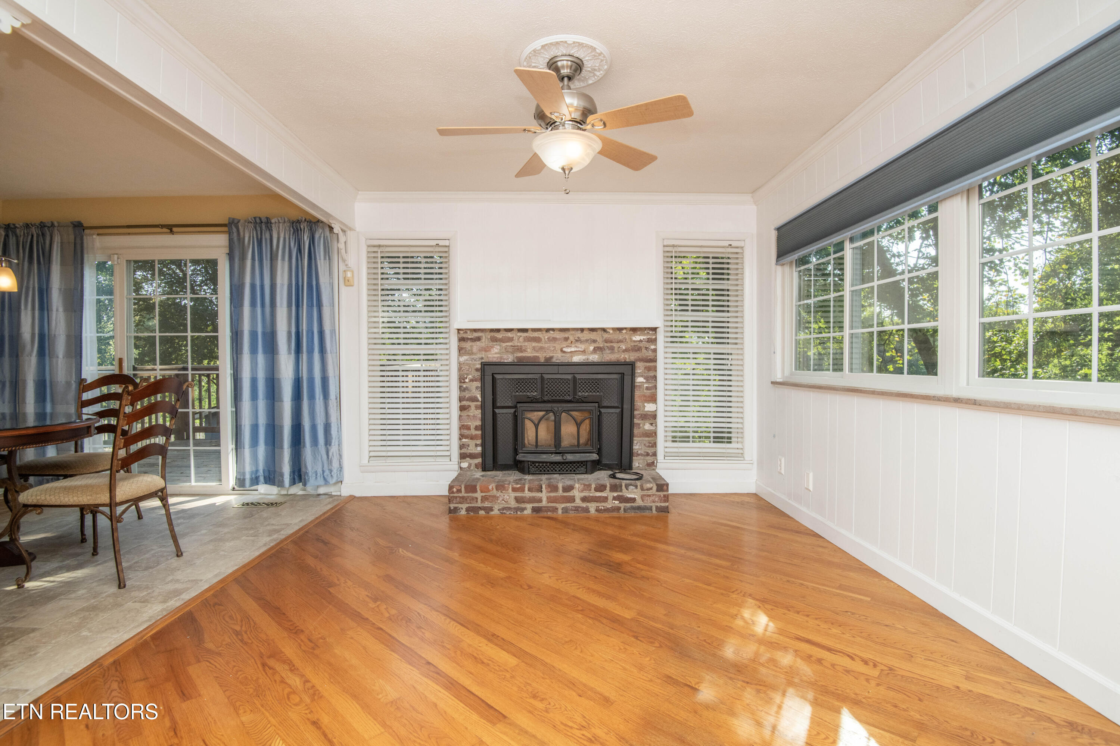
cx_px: 560
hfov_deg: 96.7
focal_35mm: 16
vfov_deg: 73.7
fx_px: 498
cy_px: 373
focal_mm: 16
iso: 500
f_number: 10
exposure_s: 1/200
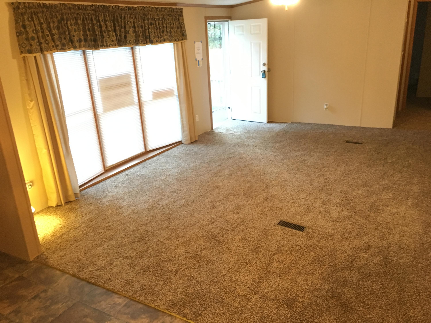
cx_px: 216
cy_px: 162
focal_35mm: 29
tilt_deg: -18.3
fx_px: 361
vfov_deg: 48.2
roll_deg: +2.2
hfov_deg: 61.7
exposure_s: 1/15
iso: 200
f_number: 2.2
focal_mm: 4.15
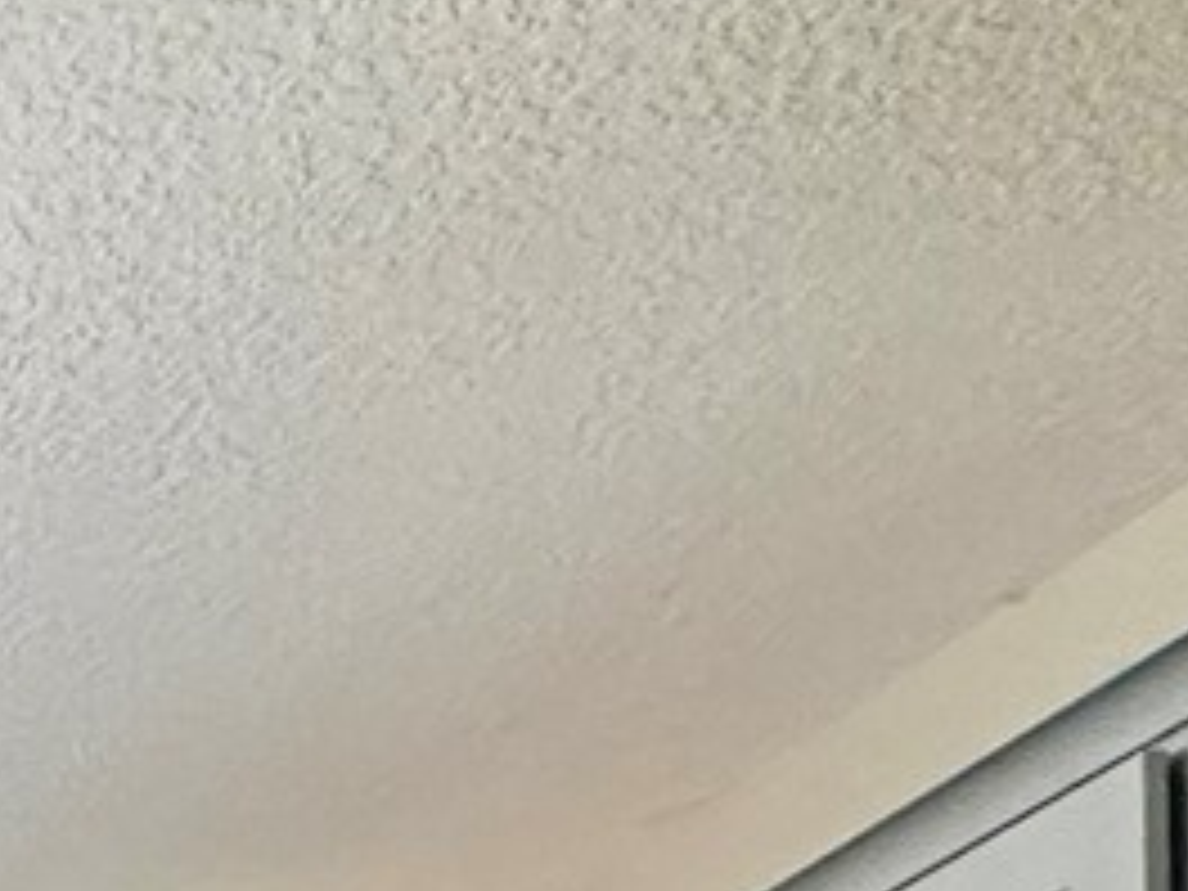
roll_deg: +0.2
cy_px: 2025
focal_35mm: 85
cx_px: -1332
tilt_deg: +0.8
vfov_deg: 13.5
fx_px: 2917
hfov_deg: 16.3
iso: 250
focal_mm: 2.22
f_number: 2.2
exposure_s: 1/60
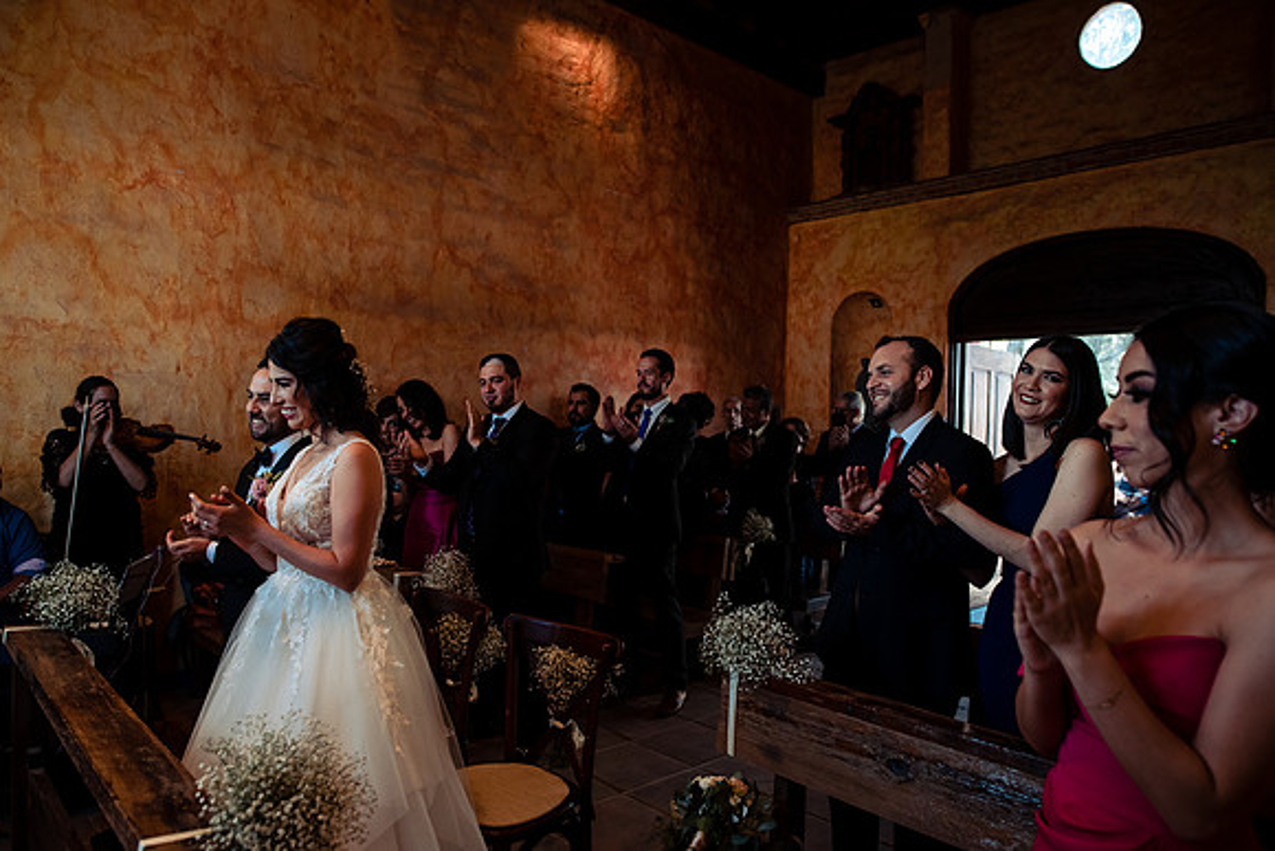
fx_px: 850
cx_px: 638
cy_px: 426
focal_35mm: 24
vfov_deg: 53.2
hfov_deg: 73.7
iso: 1250
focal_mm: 24
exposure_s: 1/125
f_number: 3.5
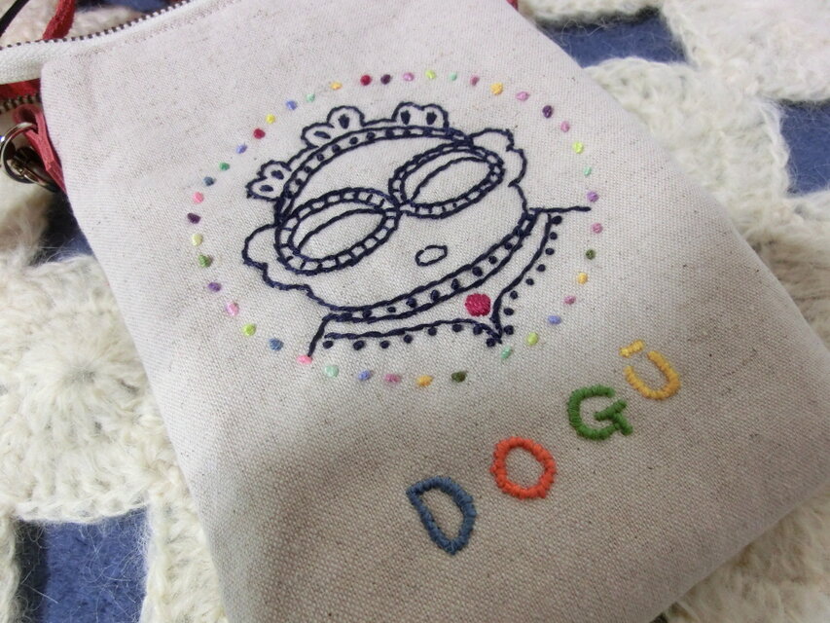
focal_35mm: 24
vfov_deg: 56.8
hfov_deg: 71.6
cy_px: 312
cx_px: 415
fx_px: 576
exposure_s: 1/60
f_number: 3
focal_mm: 4.24
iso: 320
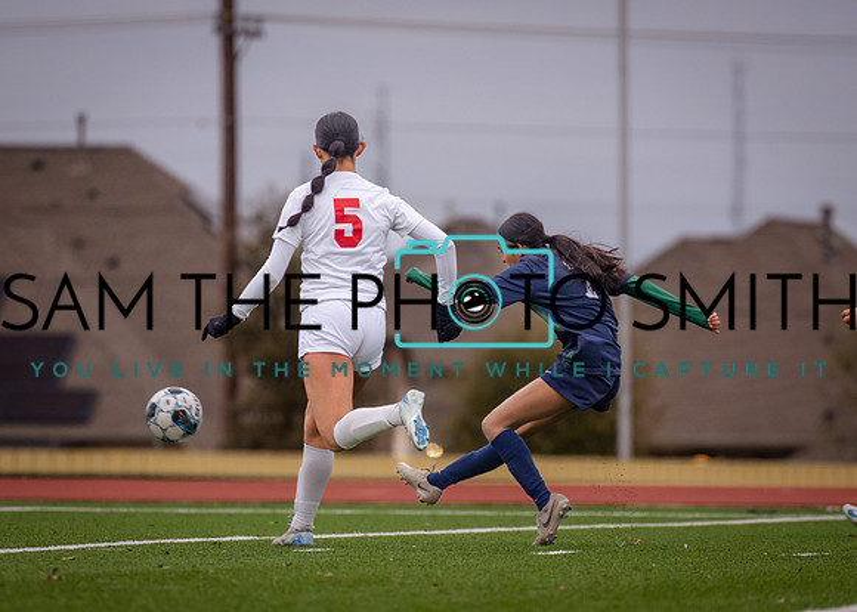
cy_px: 356
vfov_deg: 3.2
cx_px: 484
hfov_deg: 4.5
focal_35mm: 450
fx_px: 10953
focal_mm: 280
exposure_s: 1/1600
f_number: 4
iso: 800
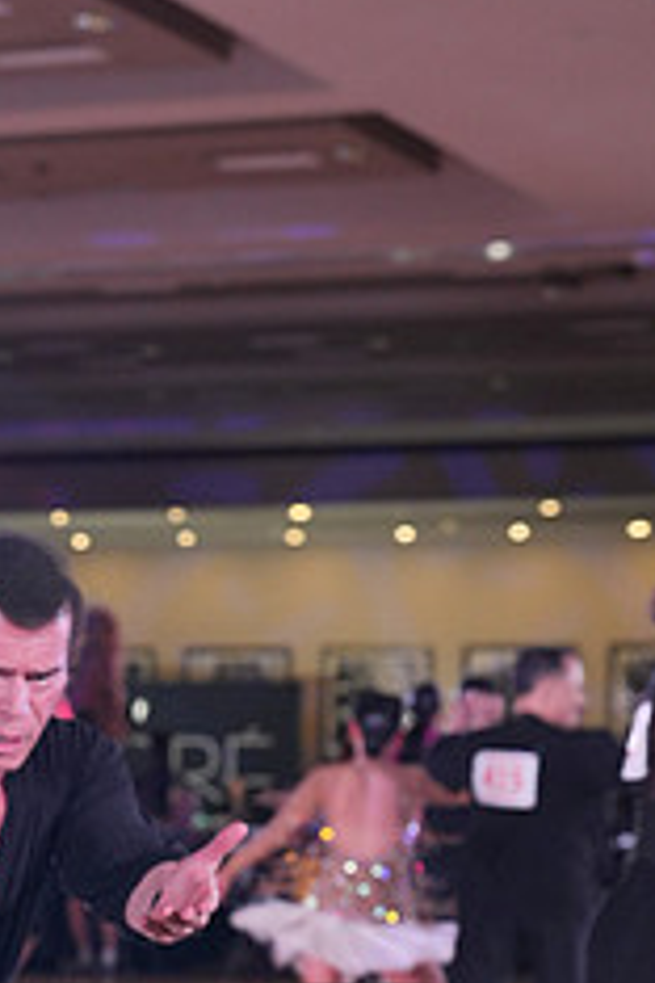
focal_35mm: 141
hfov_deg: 9.6
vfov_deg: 14.2
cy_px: 1126
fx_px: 3848
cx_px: -149
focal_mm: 57
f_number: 4
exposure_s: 1/400
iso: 1600
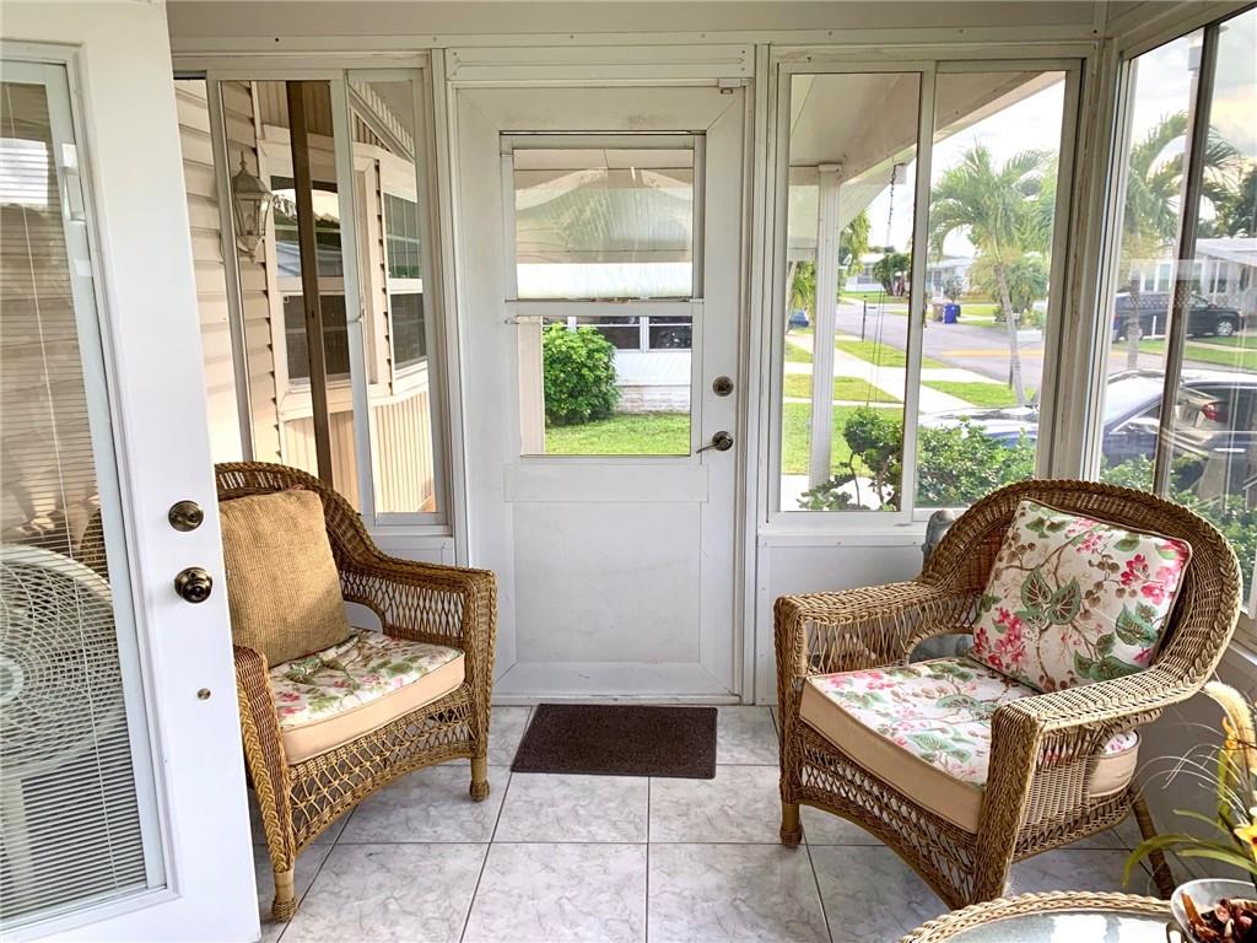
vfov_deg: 53.1
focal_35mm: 26
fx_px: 944
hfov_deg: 67.3
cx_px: 628
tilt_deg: -12.1
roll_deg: +0.8
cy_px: 472
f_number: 1.8
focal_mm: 4.25
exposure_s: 1/121
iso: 80
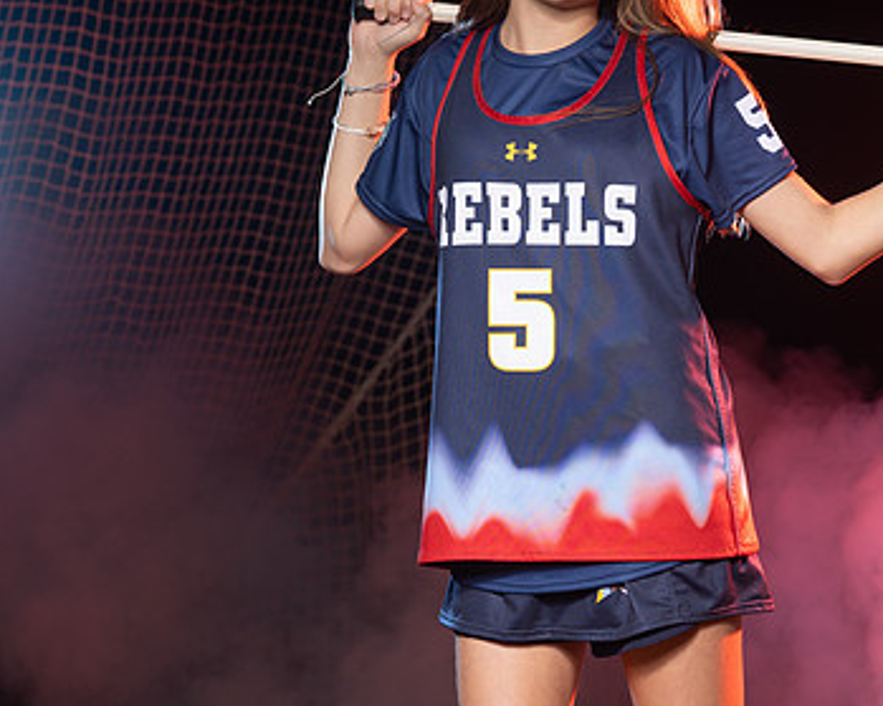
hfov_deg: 10.7
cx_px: 623
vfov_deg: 8.5
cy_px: 197
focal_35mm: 181
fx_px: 4729
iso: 64
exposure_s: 1/200
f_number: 7.1
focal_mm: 101
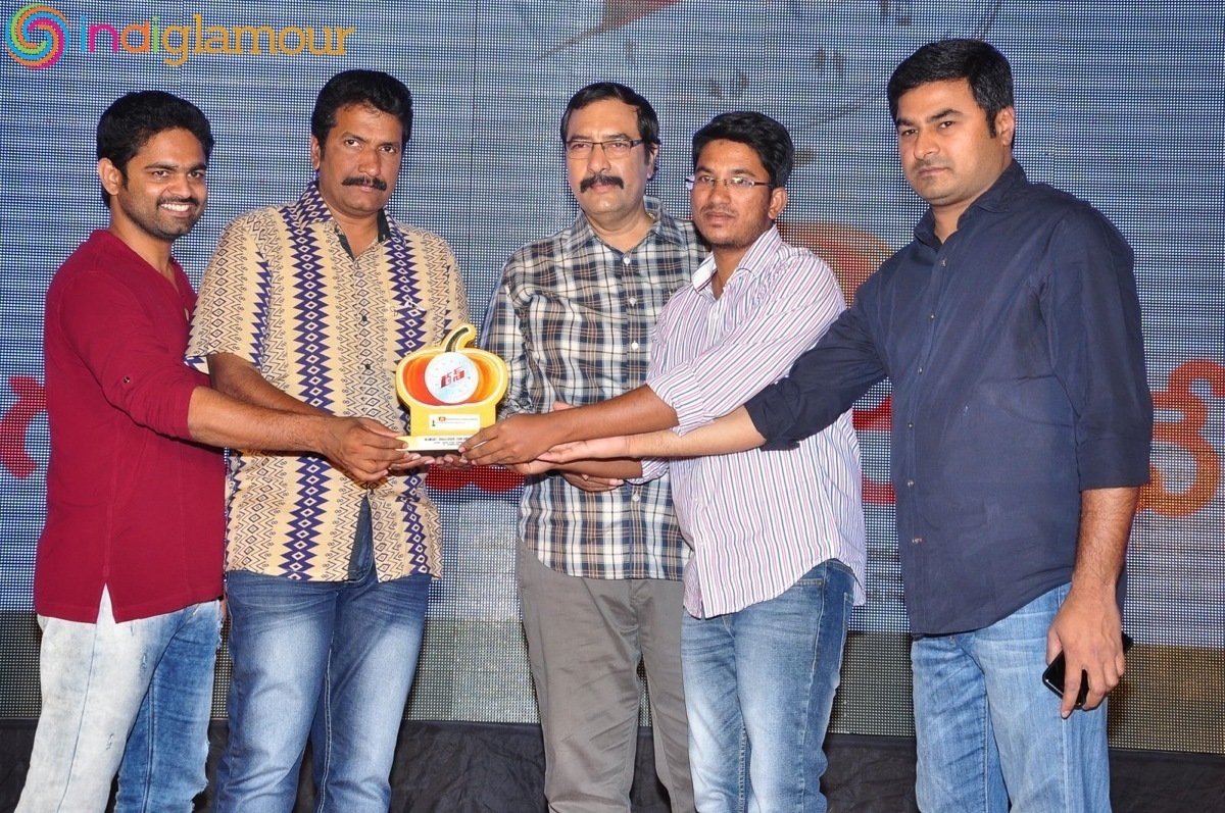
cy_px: 406
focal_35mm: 68
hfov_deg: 29.9
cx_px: 612
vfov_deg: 20.1
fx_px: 2294
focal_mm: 45
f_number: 6.3
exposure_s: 1/125
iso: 400
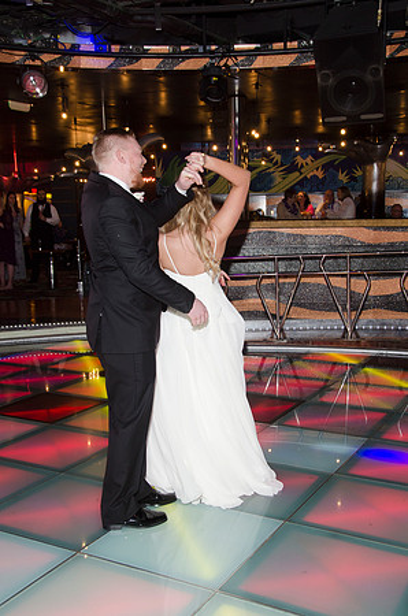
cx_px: 204
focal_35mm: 40
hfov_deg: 32.9
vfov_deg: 48.0
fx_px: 692
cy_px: 308
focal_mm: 27
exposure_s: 1/60
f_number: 5.6
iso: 400
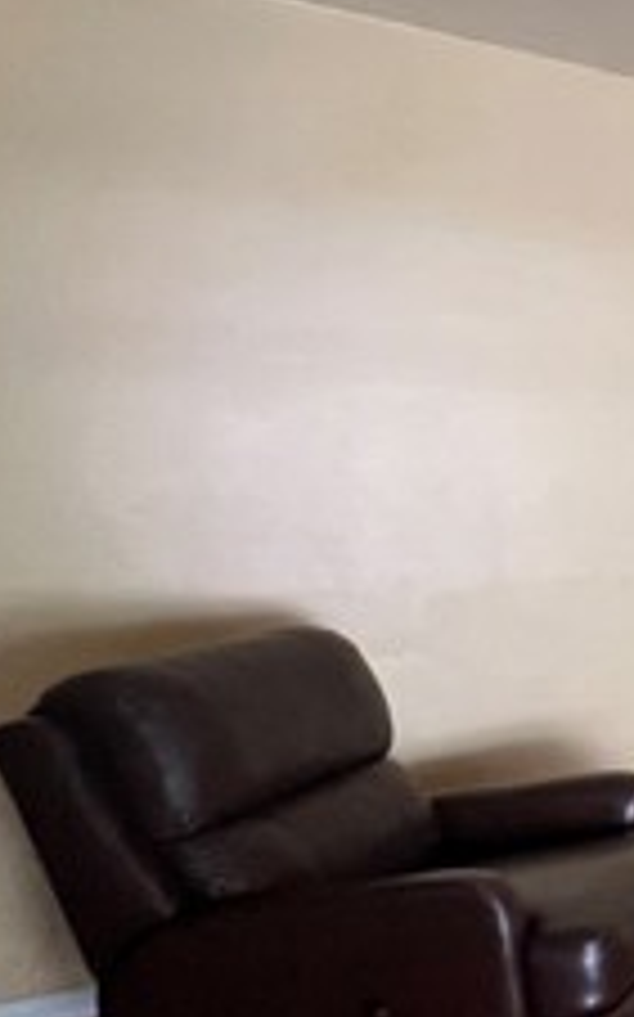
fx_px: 1080
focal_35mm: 39
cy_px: 531
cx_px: 1376
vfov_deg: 50.4
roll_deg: -1.6
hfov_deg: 17.4
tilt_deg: -3.1
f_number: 1.8
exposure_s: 1/60
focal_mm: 1.57
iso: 400
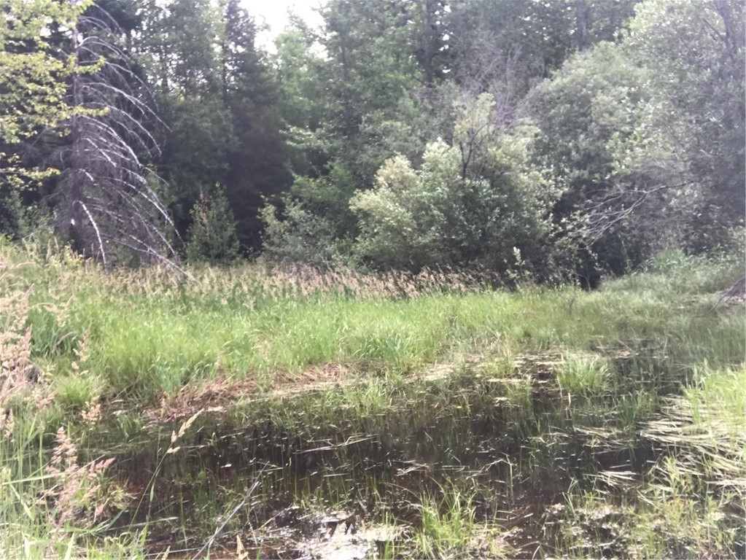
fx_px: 690
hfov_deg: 56.8
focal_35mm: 32
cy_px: 280
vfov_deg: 44.2
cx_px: 373
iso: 25
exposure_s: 1/177
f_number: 2.2
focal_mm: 2.87
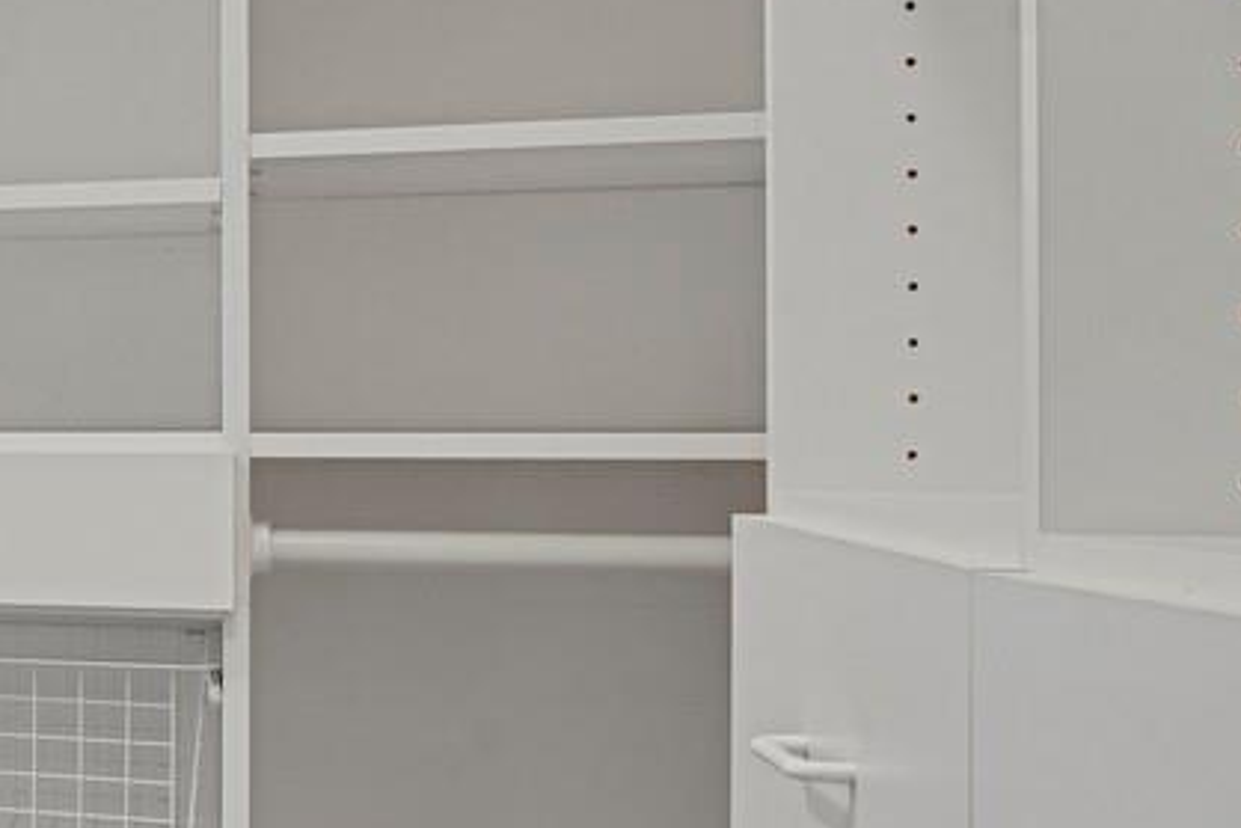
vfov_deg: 20.9
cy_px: 401
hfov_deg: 22.3
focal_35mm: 65
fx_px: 2241
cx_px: -842
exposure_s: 4
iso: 250
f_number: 8
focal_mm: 17
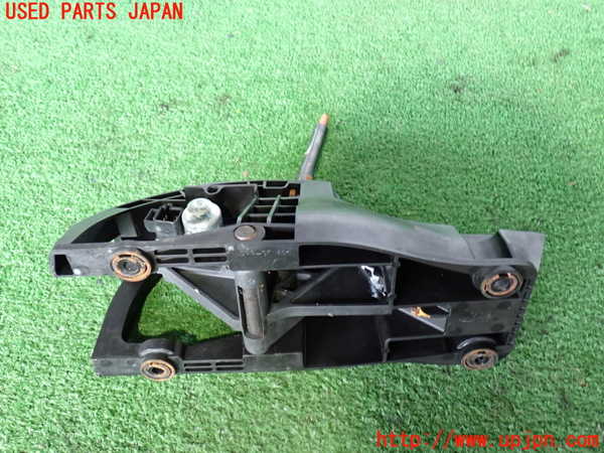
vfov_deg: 44.2
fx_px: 558
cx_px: 302
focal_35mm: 32
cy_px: 226
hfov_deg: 56.8
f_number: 2.4
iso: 640
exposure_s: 1/30
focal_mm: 5.79
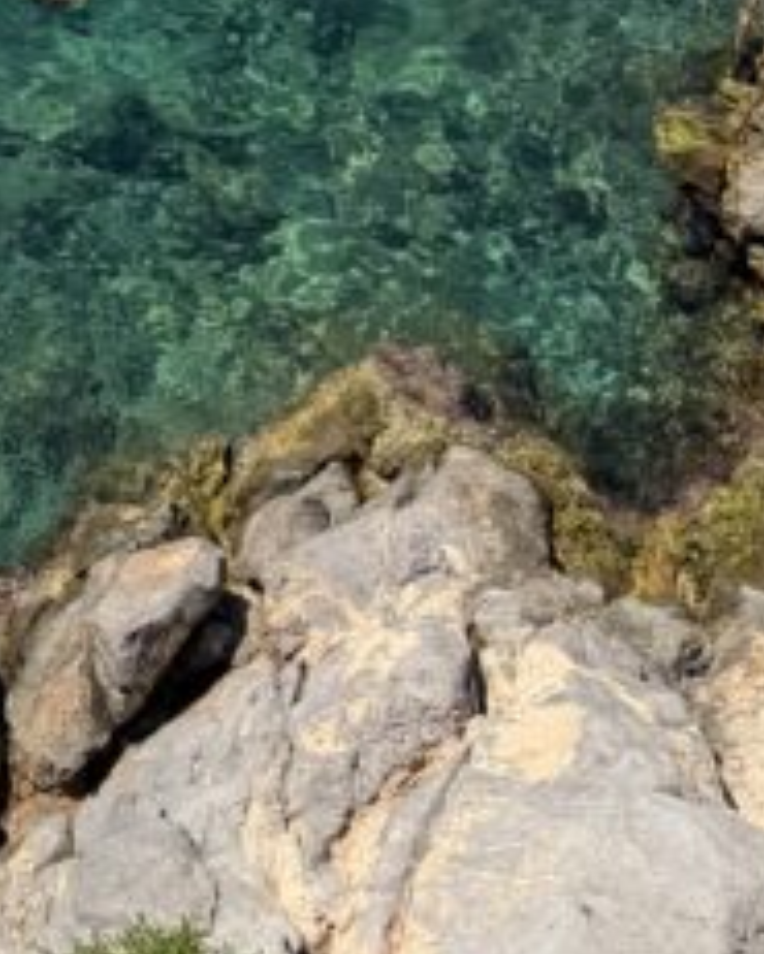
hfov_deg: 17.9
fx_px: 2288
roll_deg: -0.2
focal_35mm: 81
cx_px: -190
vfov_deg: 20.6
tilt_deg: -33.8
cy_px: -425
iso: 80
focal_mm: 6.76
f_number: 1.78
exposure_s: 1/3425
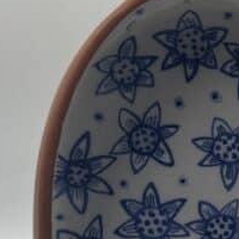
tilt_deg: -16.8
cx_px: 217
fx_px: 1328
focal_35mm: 170
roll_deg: -1.4
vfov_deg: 10.3
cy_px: 165
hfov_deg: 10.2
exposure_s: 1/435
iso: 64
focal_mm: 6.86
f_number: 1.78
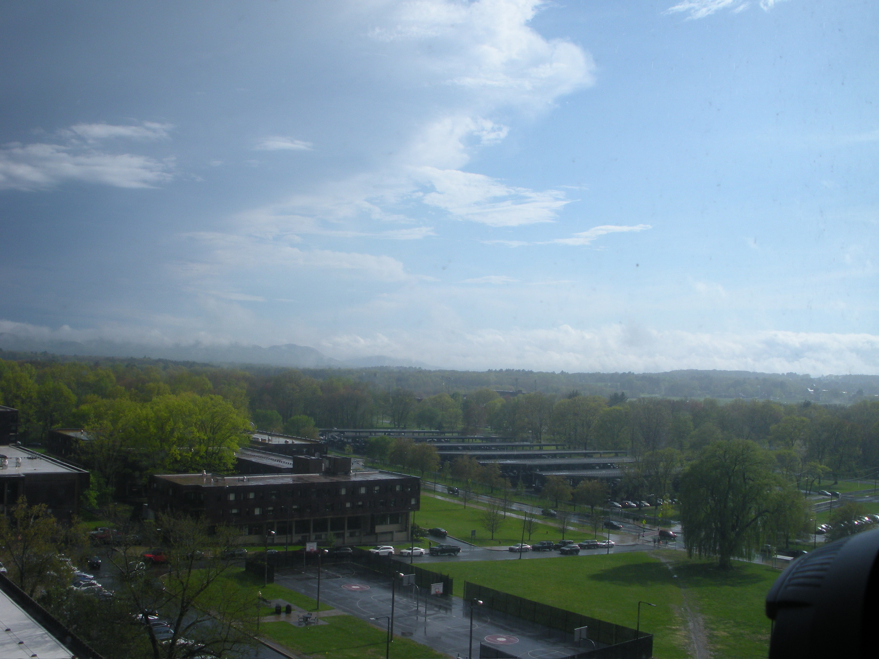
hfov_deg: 51.4
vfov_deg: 39.7
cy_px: 330
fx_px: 914
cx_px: 440
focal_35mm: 36
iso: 64
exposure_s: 1/500
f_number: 5.6
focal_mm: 6.3
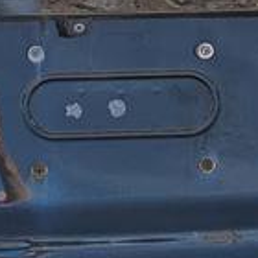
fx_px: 1703
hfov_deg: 8.7
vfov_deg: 8.6
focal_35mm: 202
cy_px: 37
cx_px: 106
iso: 46
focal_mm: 5.43
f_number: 1.89
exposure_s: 1/2222
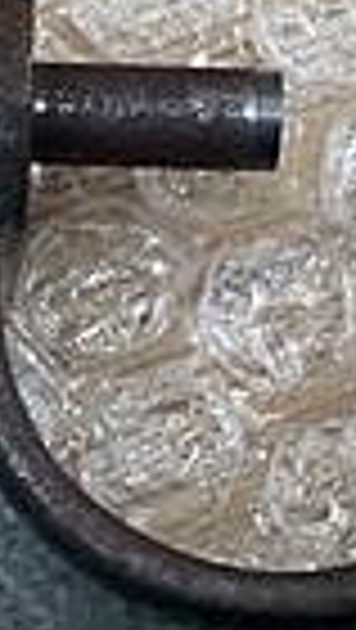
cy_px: 333
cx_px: -270
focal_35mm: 144
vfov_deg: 14.9
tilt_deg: -72.3
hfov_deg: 8.2
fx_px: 2411
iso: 50
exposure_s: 1/30
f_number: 2.2
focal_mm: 4.15
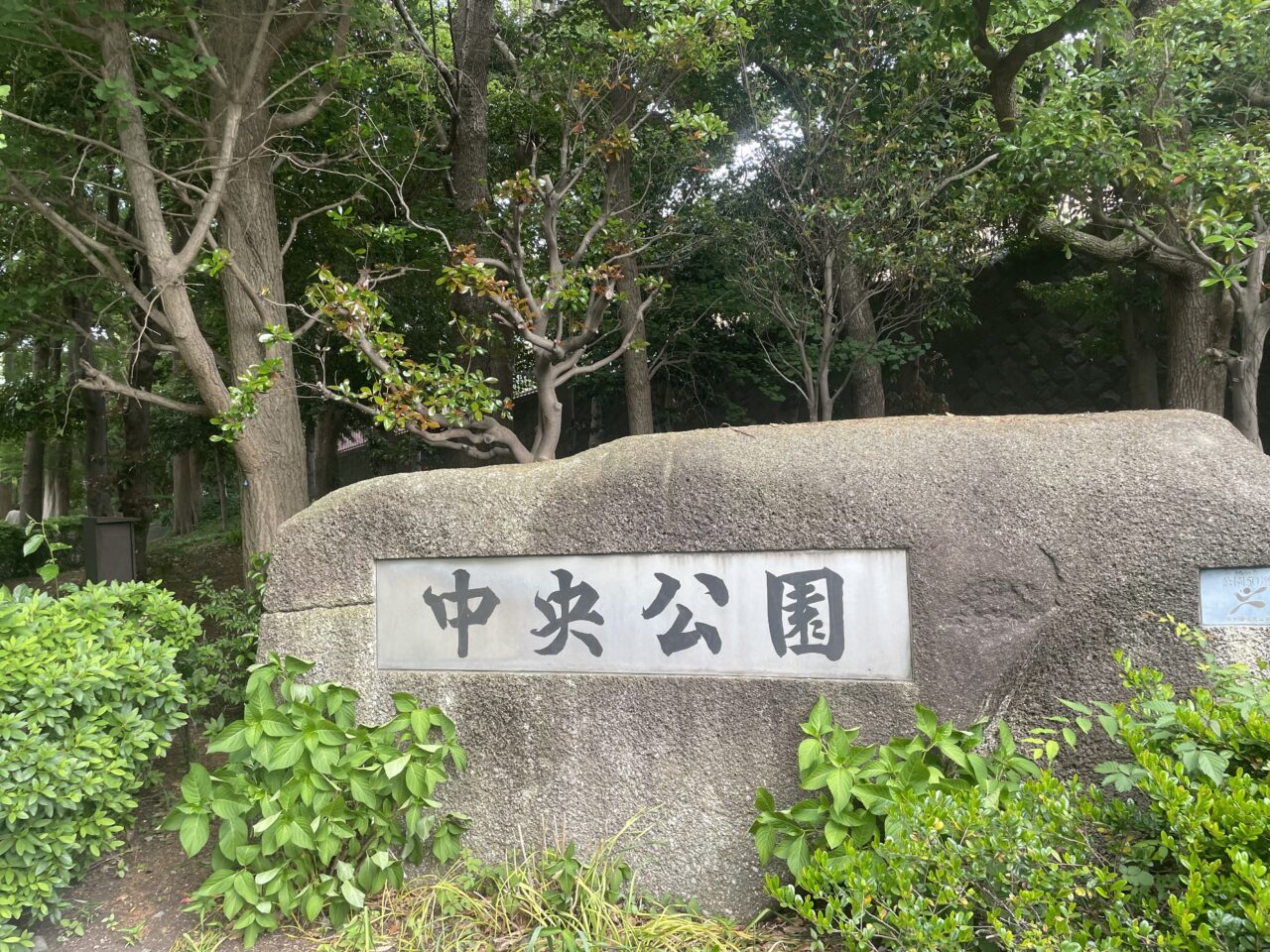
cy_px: 476
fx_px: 954
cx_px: 635
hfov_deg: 67.3
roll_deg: +1.8
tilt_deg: +1.2
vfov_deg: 53.1
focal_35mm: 26
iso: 64
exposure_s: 1/121
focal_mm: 4.2
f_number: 1.6
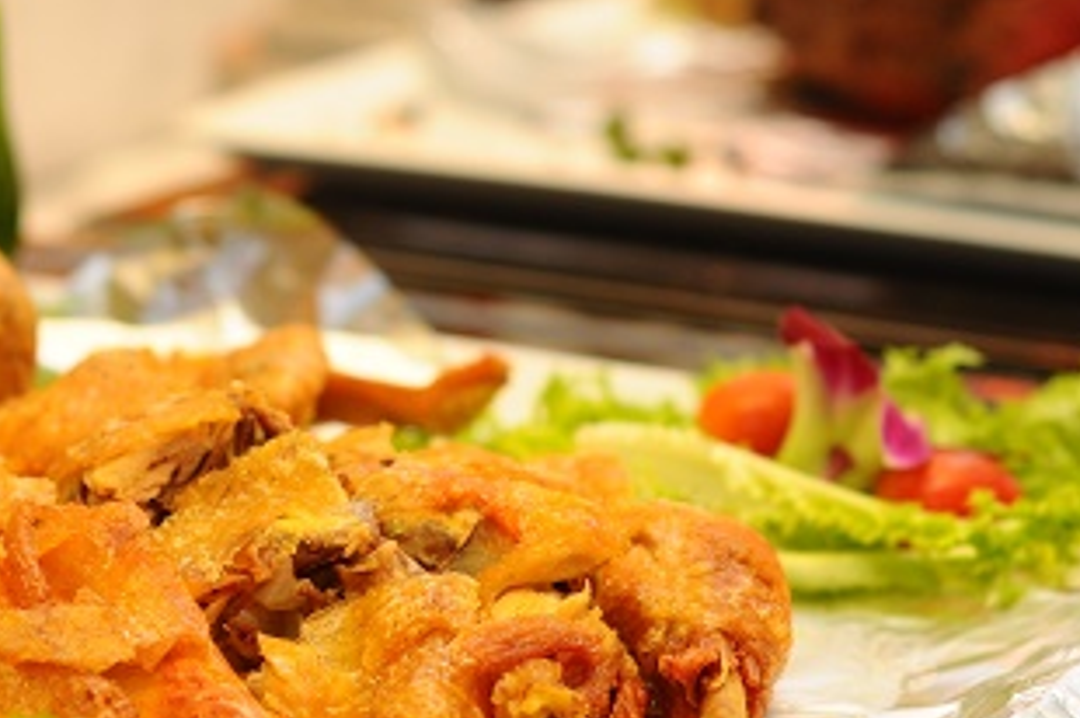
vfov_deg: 9.8
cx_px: 267
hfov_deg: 14.7
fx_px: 4166
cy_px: 375
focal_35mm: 139
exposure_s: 1/250
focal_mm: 50
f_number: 3.2
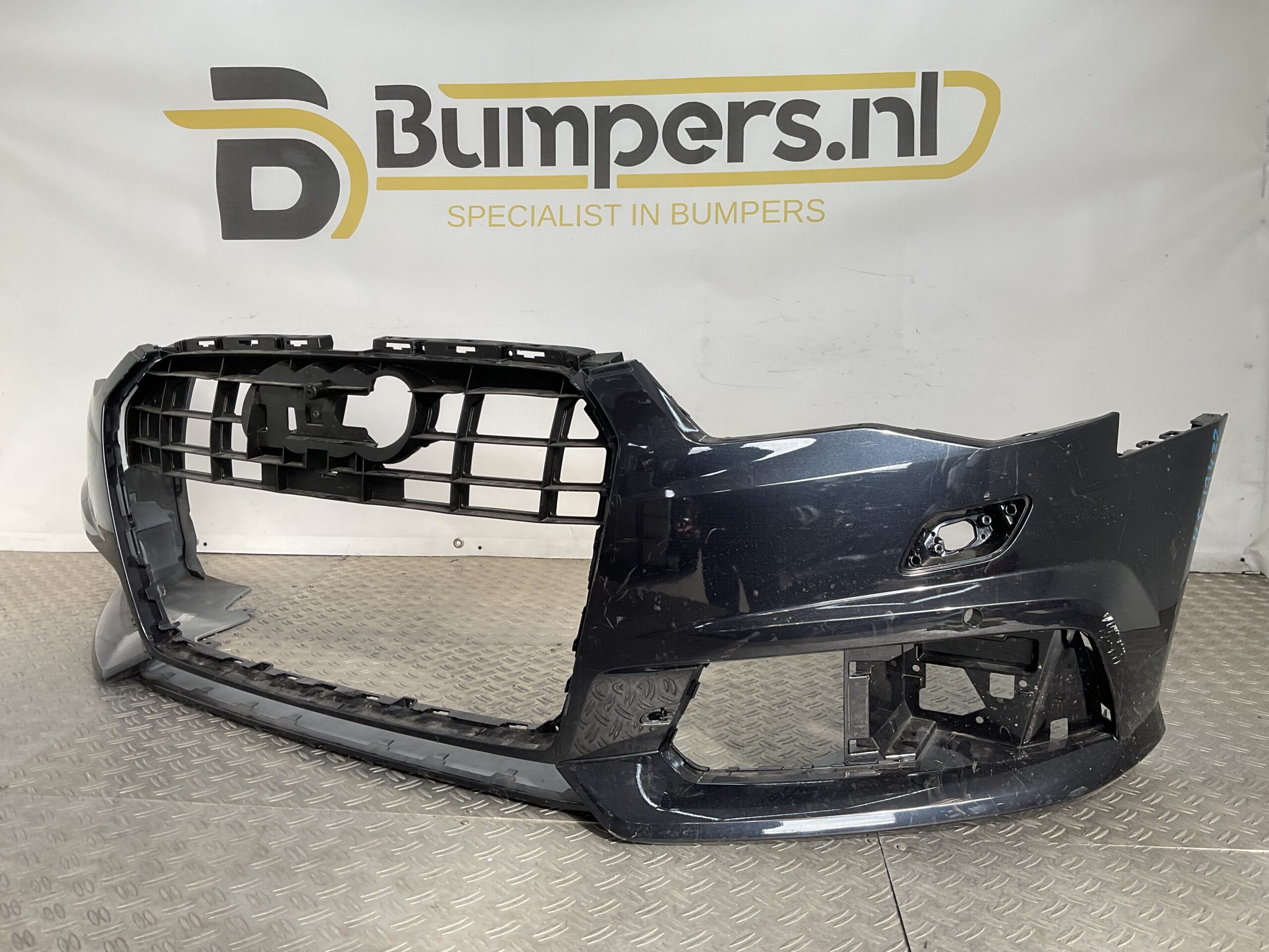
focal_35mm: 29
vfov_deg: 48.2
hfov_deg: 61.7
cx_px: 634
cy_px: 476
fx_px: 1063
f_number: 1.8
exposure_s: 1/266
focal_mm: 3
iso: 16
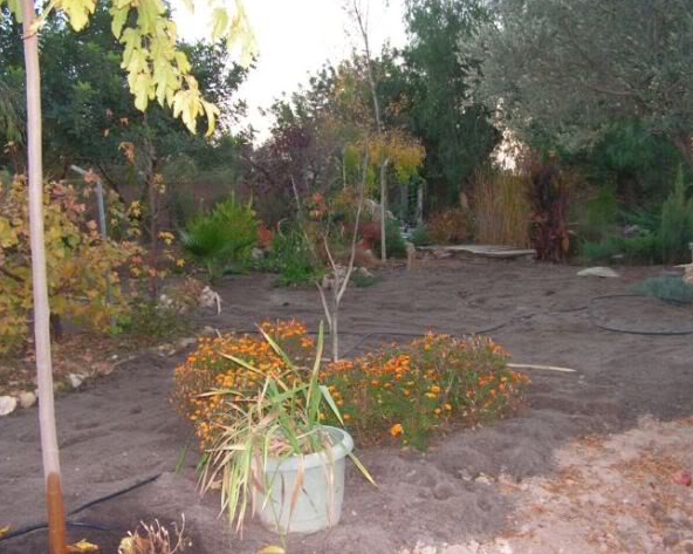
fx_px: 779
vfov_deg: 39.1
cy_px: 278
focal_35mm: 38
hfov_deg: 48.0
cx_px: 344
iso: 200
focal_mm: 6
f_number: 3.2
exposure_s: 1/40
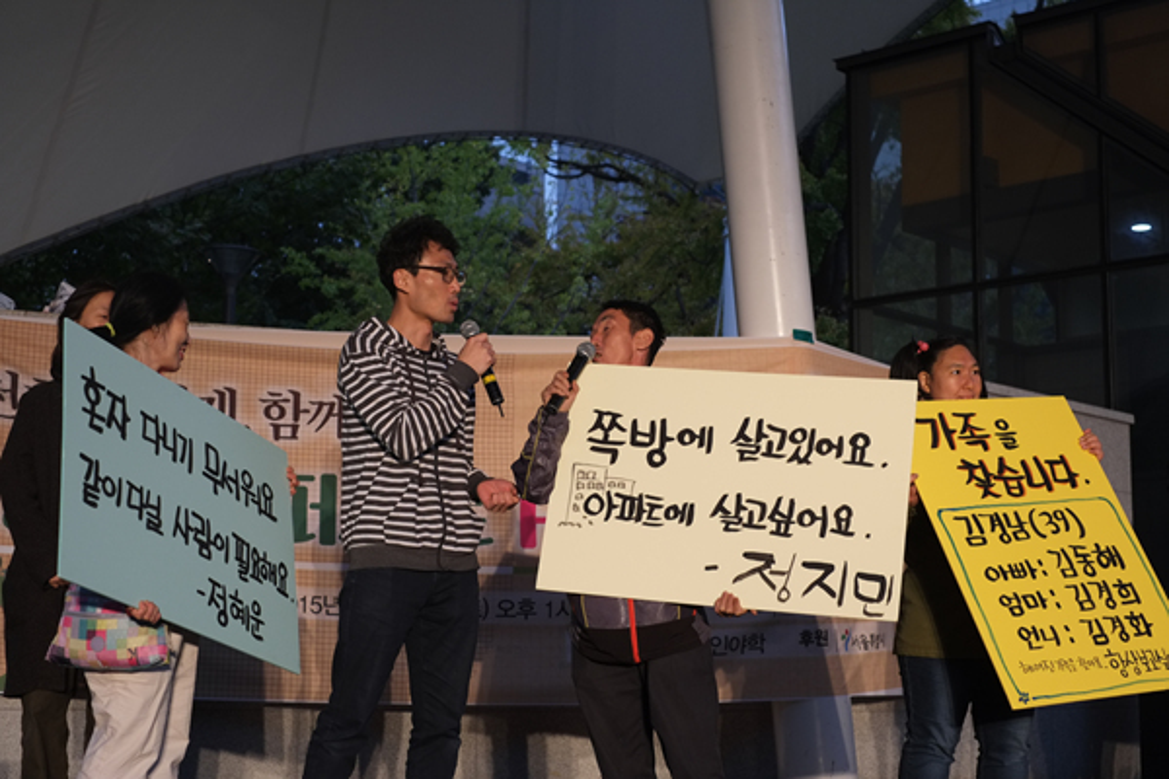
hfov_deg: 37.5
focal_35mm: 53
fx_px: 1721
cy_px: 390
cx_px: 584
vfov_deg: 25.5
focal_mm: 35
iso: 800
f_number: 4
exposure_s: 1/125
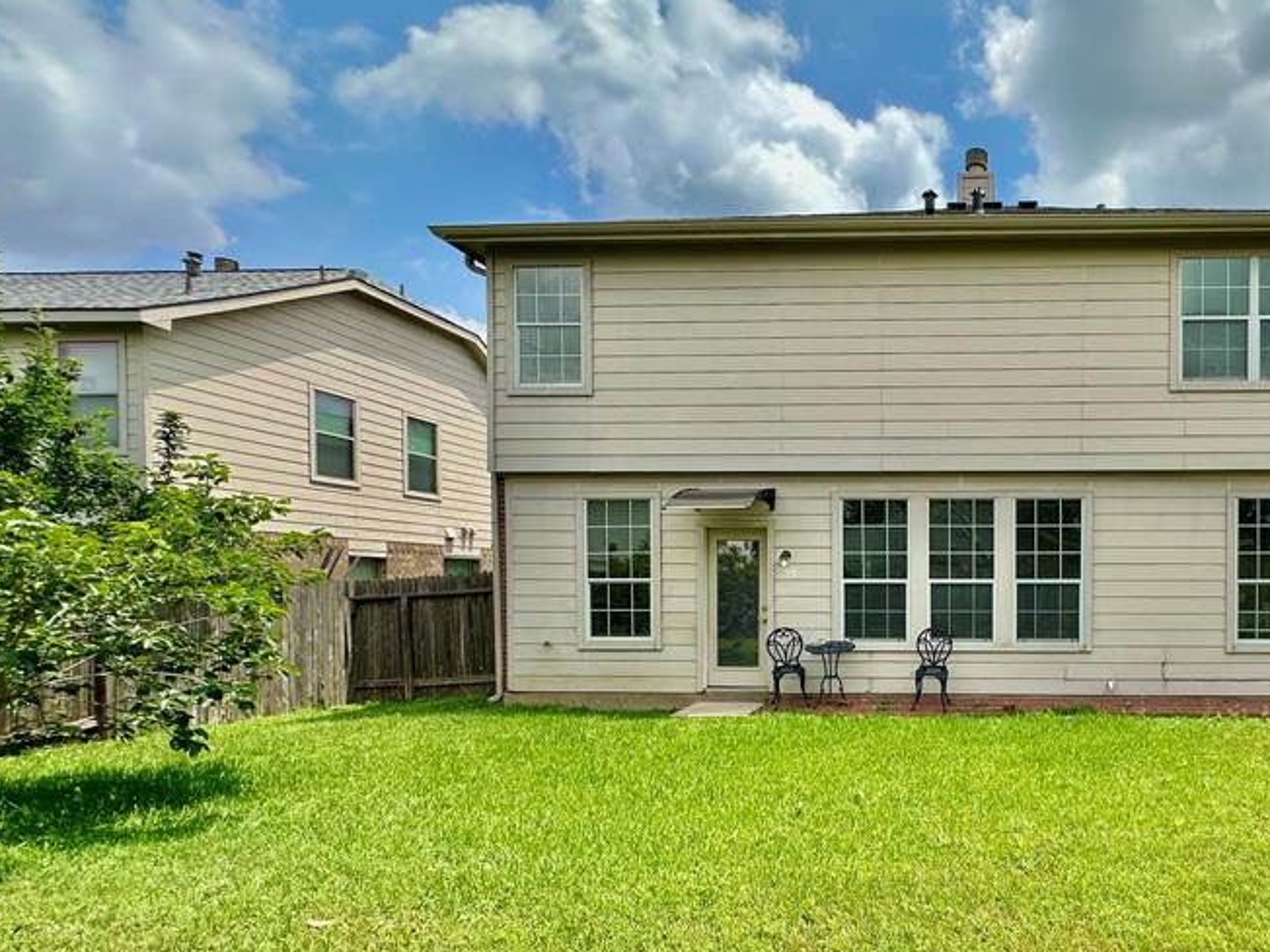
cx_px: 972
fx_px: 807
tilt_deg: -1.6
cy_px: 607
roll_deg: -0.6
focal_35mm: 22
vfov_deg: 60.1
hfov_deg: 70.6
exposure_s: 1/1043
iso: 40
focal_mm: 2.22
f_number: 2.2
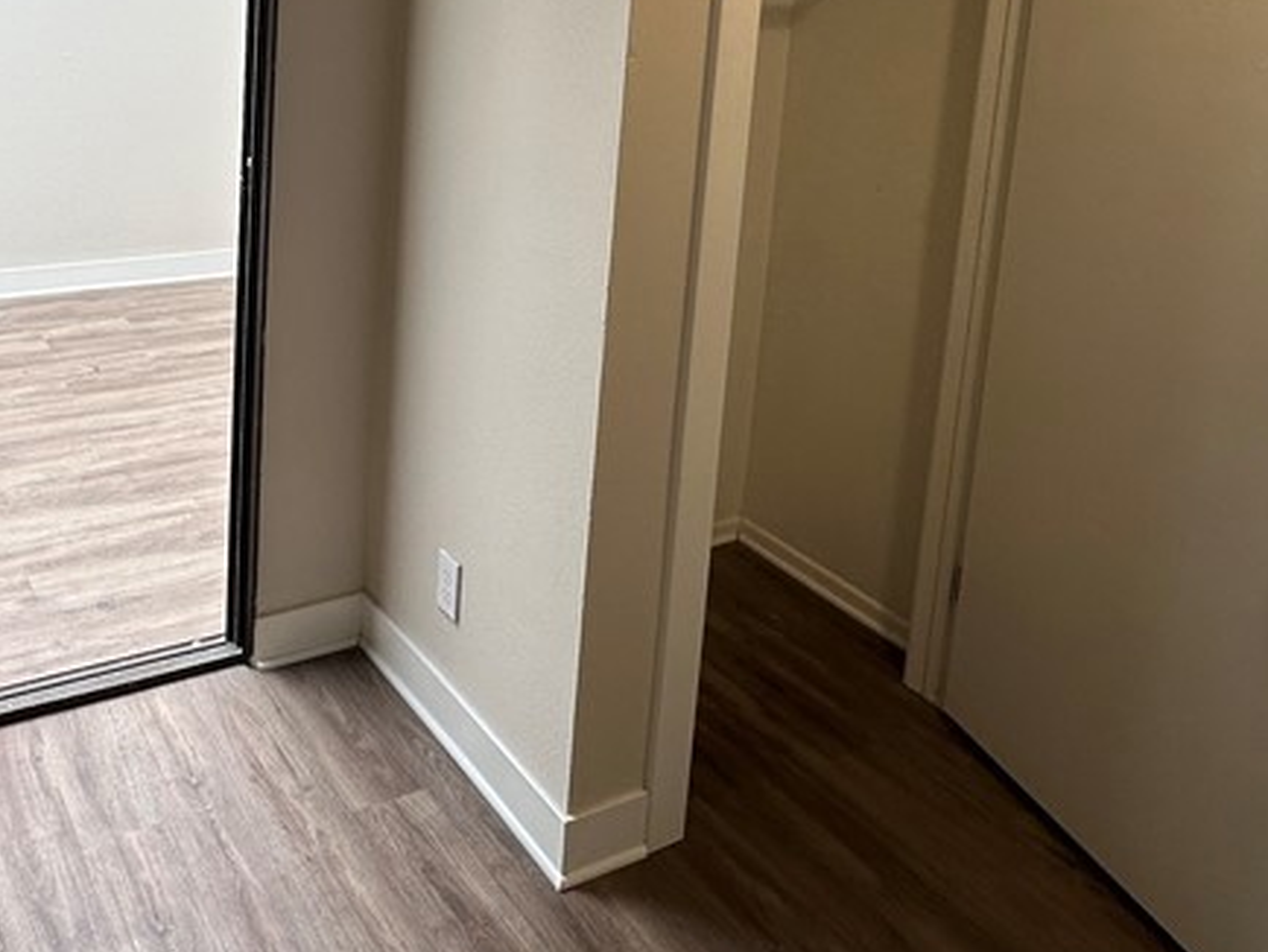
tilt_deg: -9.7
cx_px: 362
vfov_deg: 39.9
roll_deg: -2.8
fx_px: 1209
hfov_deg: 53.5
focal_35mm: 33
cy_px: 99
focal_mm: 2.22
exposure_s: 1/152
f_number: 2.2
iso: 40
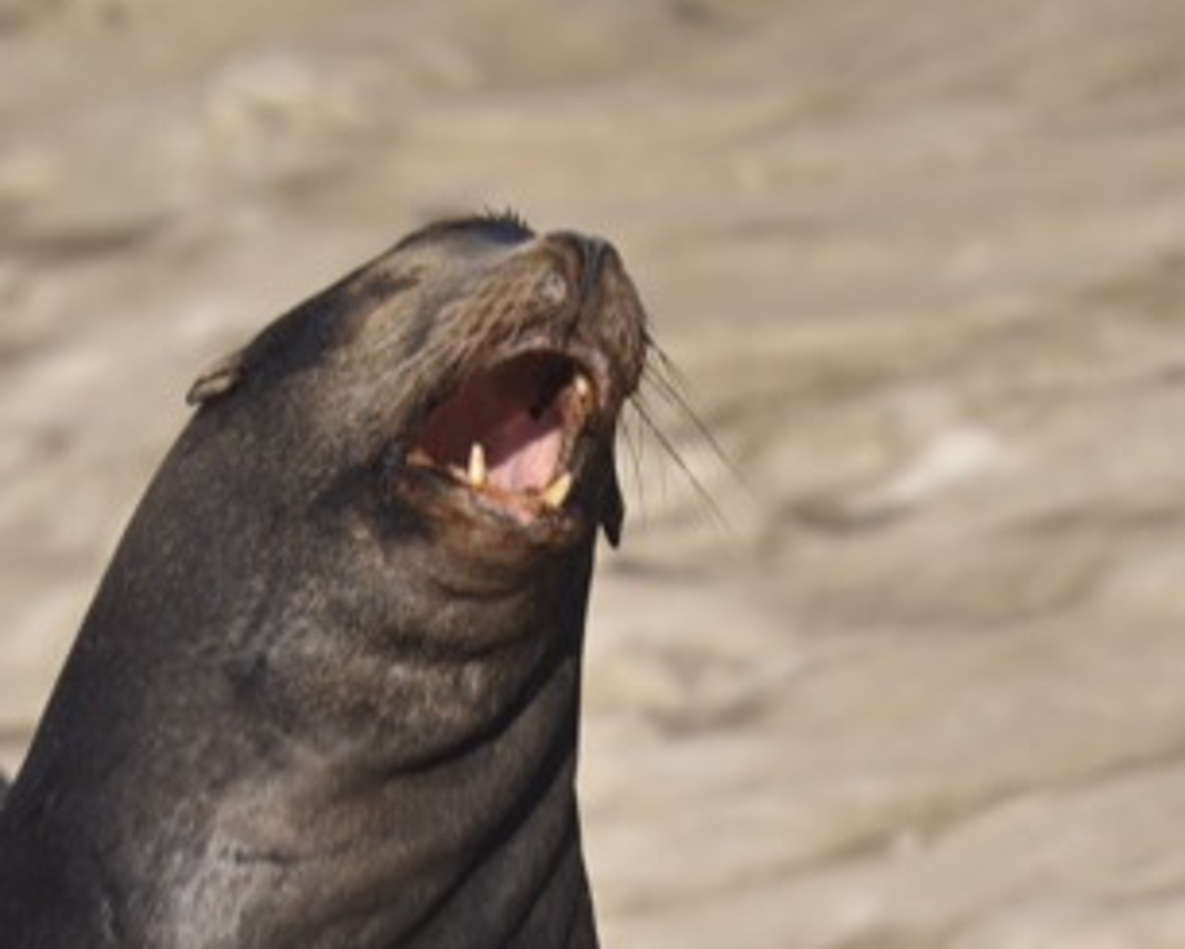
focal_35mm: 558
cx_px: 666
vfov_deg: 2.8
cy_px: 1005
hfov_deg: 3.5
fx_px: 19589
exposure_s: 1/1600
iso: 400
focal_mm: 135
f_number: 6.3
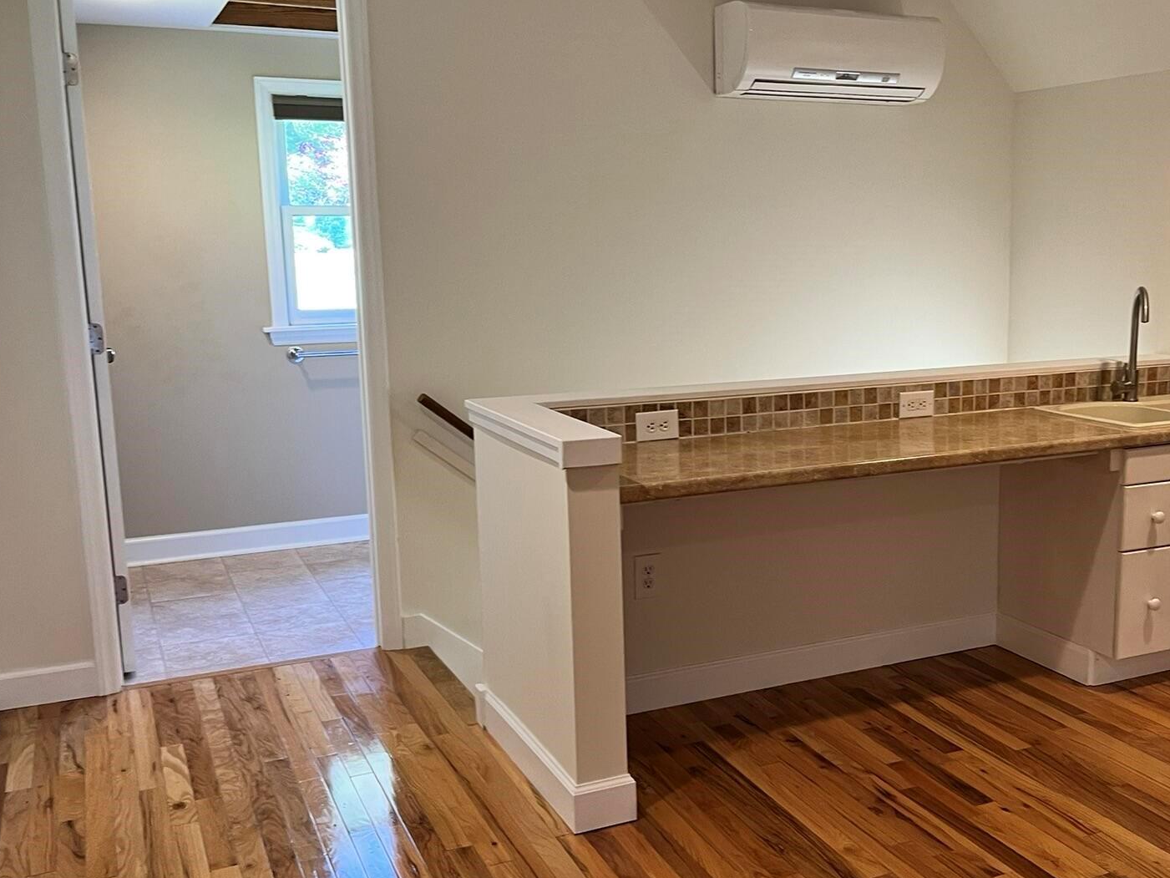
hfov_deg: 48.3
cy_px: 467
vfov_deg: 37.7
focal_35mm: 38
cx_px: 762
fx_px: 1284
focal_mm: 5.1
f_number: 1.6
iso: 160
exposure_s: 1/60
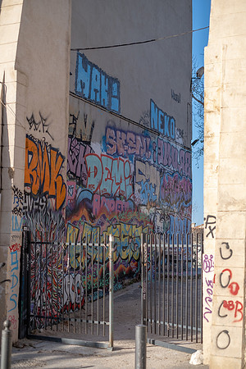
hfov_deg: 25.5
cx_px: 123
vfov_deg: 37.5
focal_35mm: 53
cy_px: 184
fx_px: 543
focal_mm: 35
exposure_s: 1/2200
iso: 160
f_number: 2
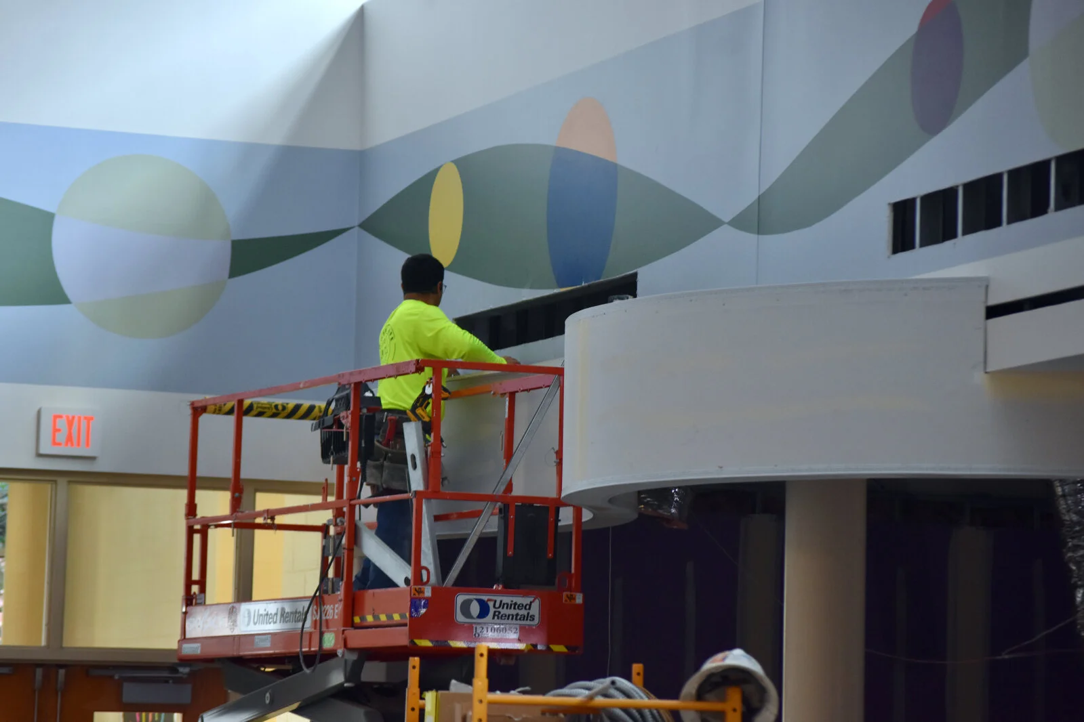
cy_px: 361
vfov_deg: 9.0
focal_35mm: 153
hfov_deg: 13.4
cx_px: 542
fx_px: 4607
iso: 800
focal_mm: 102
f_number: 4.5
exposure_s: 1/60
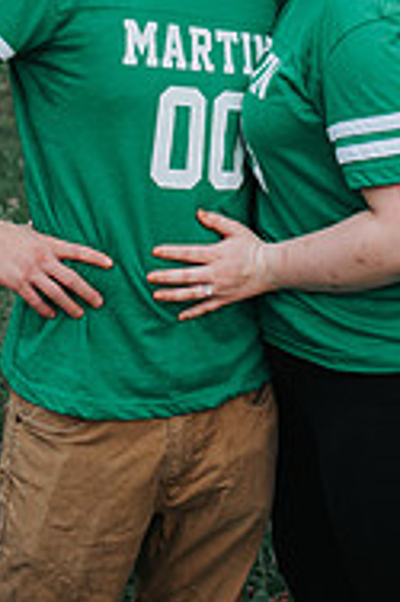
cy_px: -80
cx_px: 240
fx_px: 1402
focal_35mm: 84
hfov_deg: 16.2
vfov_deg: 22.7
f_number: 3.2
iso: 400
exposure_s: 1/1000
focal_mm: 35
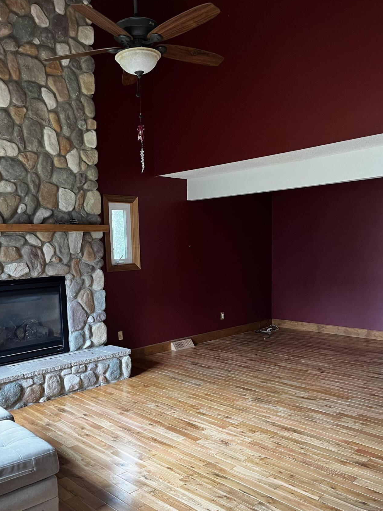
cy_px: 301
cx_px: 168
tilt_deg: -5.5
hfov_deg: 45.4
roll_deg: +2.5
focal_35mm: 31
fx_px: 457
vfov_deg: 58.0
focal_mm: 5.1
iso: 125
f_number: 1.6
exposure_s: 1/60
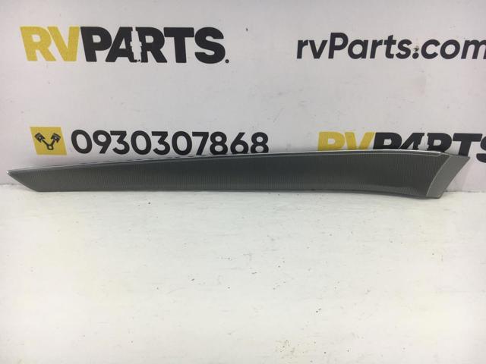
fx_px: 407
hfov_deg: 61.7
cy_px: 182
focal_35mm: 29
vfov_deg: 48.2
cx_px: 243
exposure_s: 1/100
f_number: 2.2
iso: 40
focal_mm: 4.15
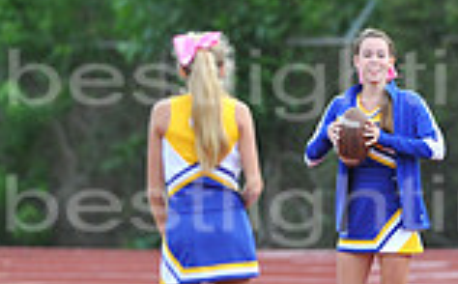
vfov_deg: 1.2
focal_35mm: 1125
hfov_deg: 1.9
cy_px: 148
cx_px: 388
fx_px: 14012
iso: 800
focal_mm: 300
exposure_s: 1/800
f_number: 4
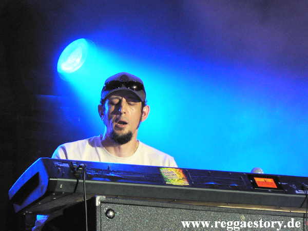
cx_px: 154
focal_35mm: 241
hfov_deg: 8.2
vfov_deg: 6.2
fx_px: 2144
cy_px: 116
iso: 400
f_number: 3.3
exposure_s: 1/60
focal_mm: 41.3
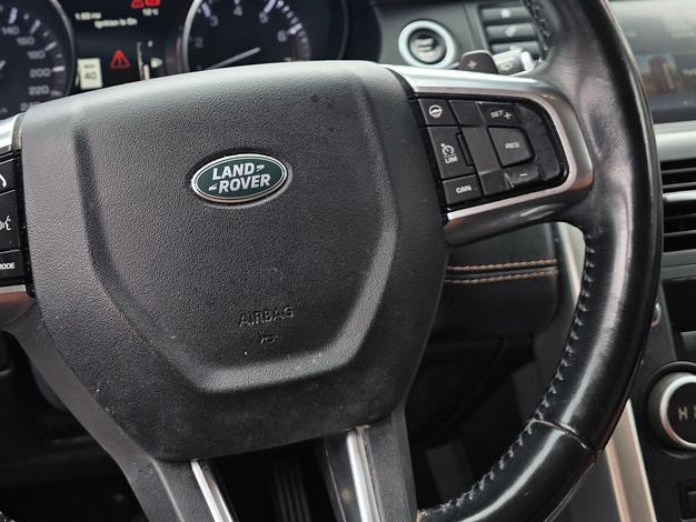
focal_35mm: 47
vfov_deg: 30.7
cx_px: 179
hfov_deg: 39.4
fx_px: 945
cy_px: 171
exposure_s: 1/120
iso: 20
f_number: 1.7
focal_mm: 6.3
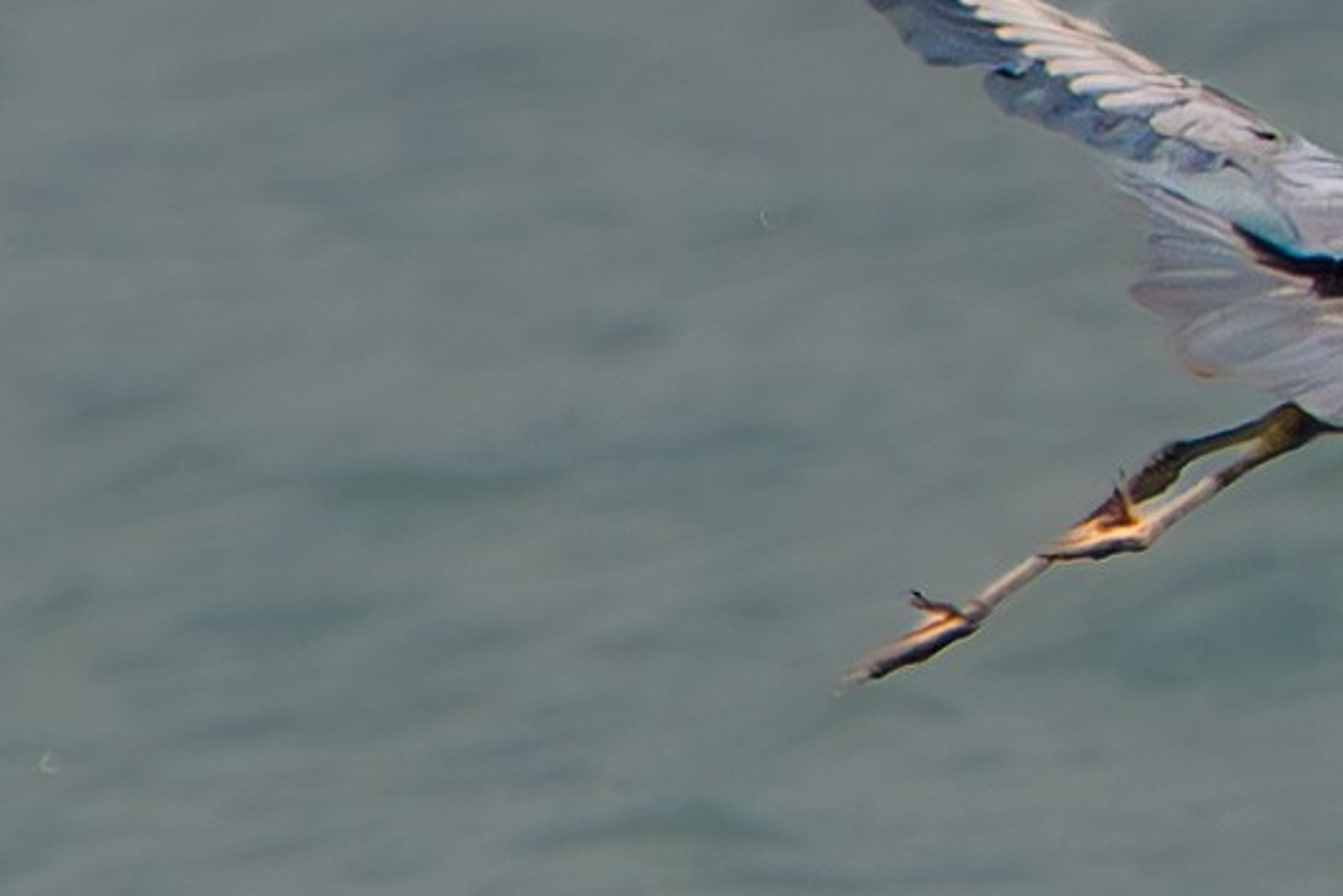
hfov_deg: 1.0
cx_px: 1373
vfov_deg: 0.6
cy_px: -407
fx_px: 80298
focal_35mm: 2152
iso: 1600
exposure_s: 1/8000
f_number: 5.6
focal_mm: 600
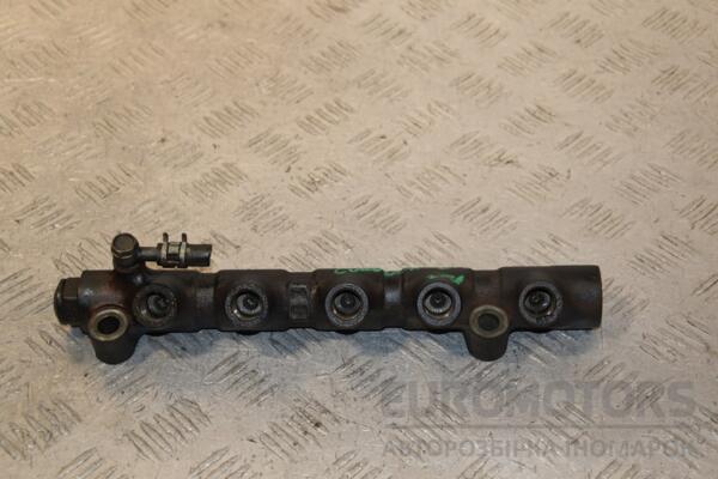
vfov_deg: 18.9
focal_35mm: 72
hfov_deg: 28.1
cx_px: 359
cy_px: 240
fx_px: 1436
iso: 800
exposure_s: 1/200
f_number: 6.3
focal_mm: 48
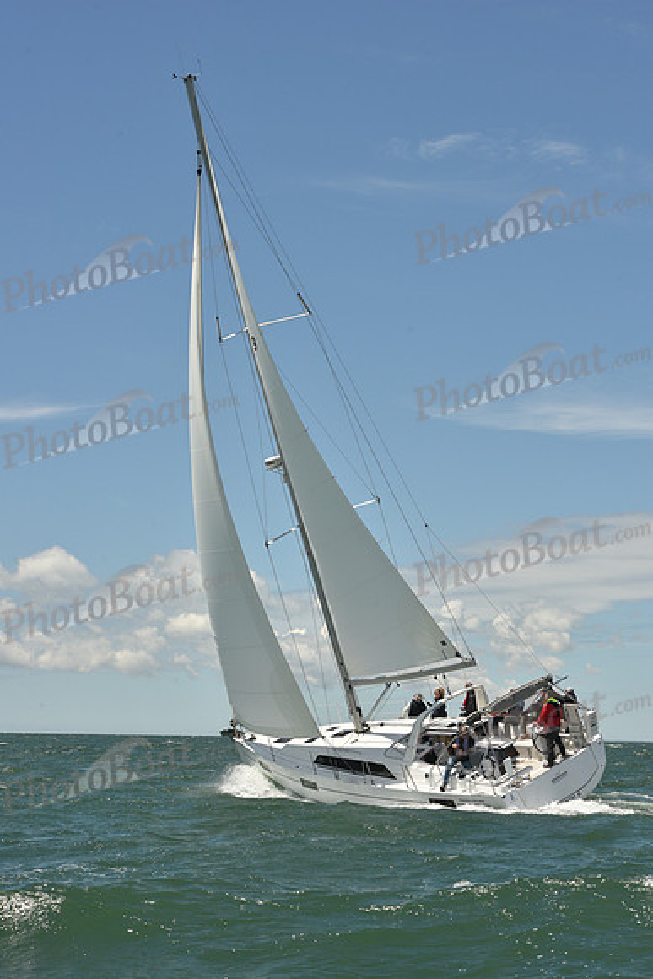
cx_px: 326
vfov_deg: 28.8
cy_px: 490
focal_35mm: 70
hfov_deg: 19.5
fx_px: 1903
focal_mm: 70
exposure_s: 1/800
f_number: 13
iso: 320
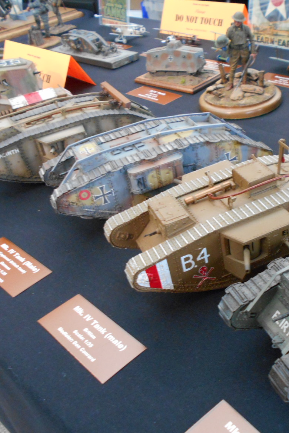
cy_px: 221
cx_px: 202
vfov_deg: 51.9
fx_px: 445
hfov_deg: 35.5
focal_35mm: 37
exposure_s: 1/13
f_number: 3.2
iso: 400
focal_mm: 4.6
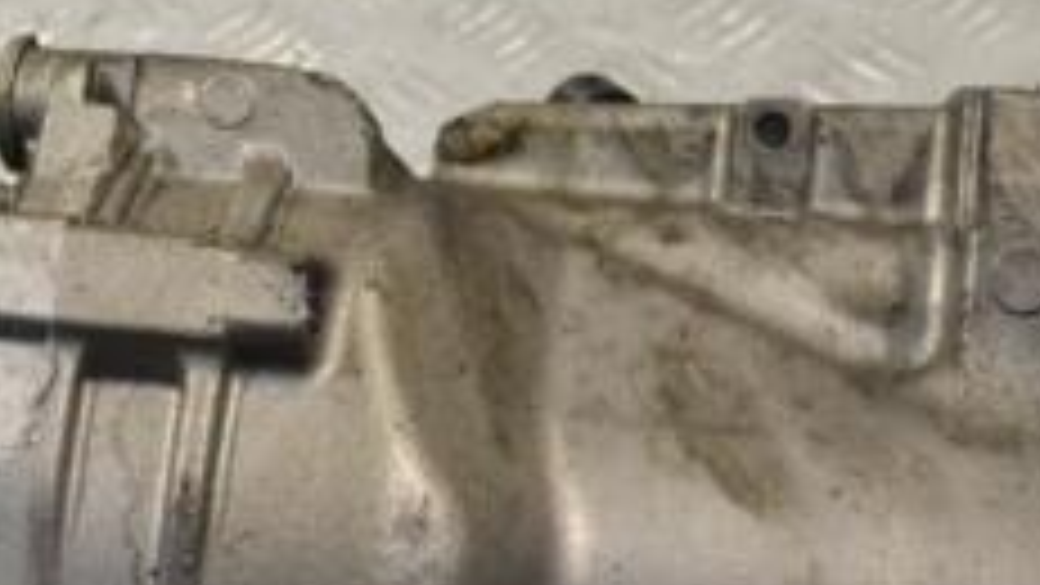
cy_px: 621
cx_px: 621
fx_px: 2703
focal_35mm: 98
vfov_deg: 12.2
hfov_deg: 21.8
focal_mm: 24
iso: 3200
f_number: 8
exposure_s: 1/400
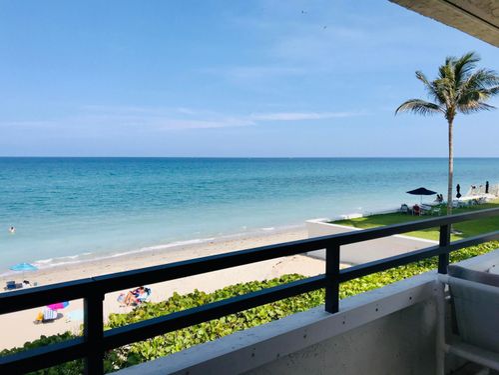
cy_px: 188
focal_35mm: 28
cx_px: 250
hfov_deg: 63.4
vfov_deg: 49.7
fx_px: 404
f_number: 1.8
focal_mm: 3.99
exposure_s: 1/2519
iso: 20
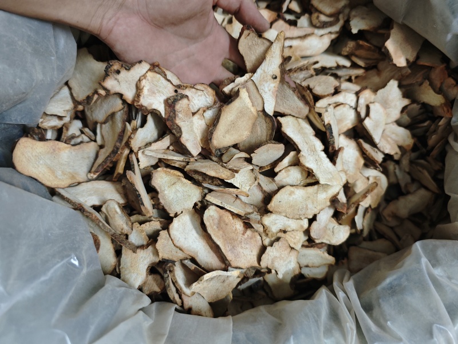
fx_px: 304
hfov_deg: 73.9
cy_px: 172
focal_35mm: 23
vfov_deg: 58.9
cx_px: 229
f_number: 1.42
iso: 800
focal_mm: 6.68
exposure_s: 1/50
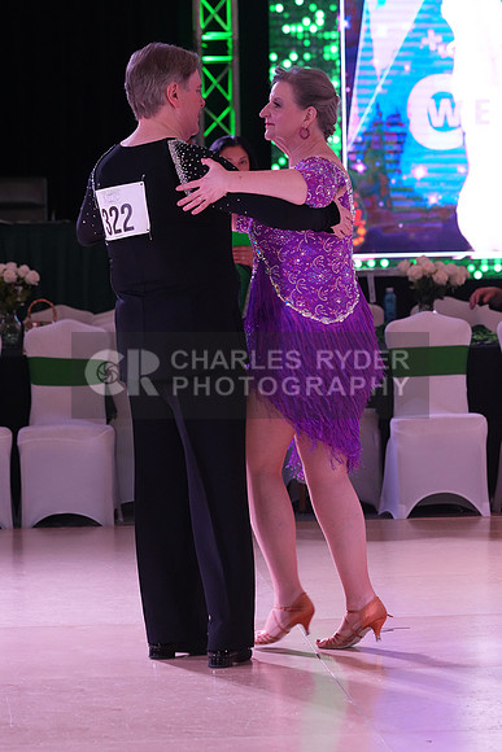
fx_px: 3198
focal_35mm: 153
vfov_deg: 13.4
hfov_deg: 9.0
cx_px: 251
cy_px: 376
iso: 3200
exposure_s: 1/250
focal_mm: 153
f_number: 6.3
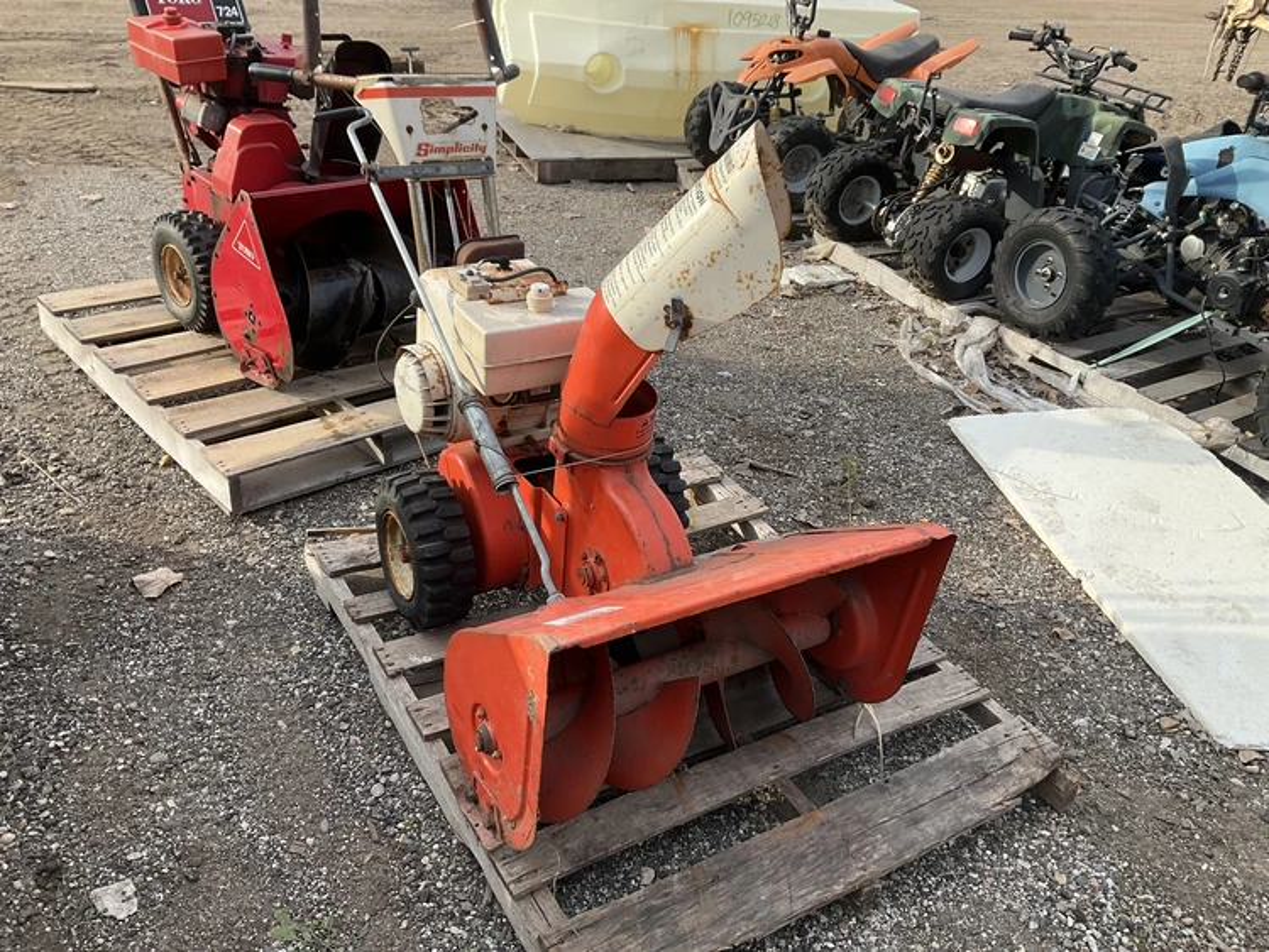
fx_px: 1063
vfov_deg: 48.3
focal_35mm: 29
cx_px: 634
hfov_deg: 61.6
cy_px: 476
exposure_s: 1/514
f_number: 1.8
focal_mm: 3
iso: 25
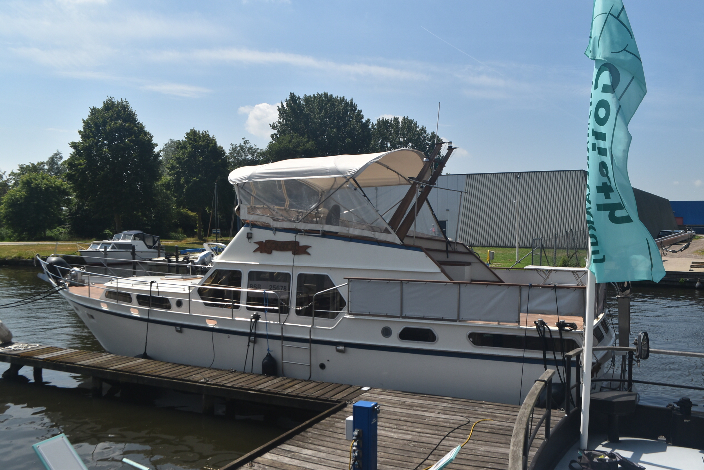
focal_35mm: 33
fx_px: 646
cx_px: 352
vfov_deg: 40.0
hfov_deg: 57.2
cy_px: 235
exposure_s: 1/400
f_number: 10
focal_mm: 22
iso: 200
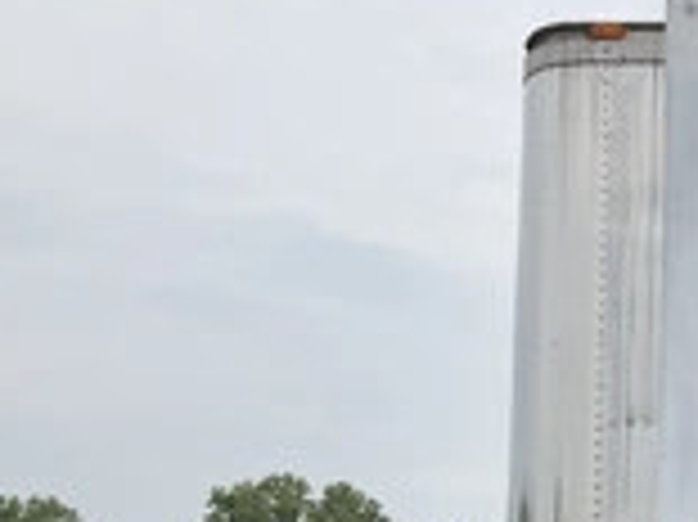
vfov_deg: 19.3
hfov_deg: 23.3
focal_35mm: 75
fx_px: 1511
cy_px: 468
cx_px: 883
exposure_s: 1/1451
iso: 25
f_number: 1.8
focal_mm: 3
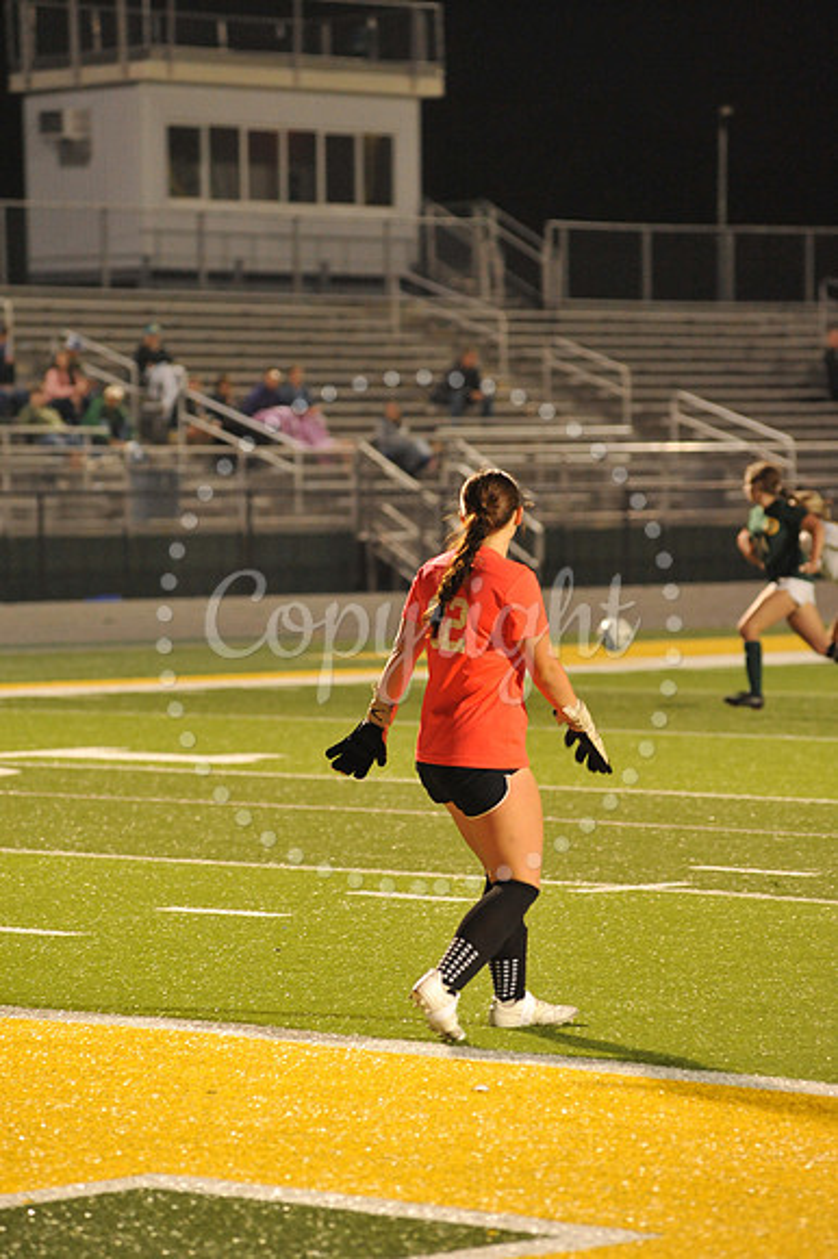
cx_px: 419
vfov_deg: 12.1
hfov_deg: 8.1
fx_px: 5942
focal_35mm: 170
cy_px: 630
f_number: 4.5
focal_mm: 170
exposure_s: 1/160
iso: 4000
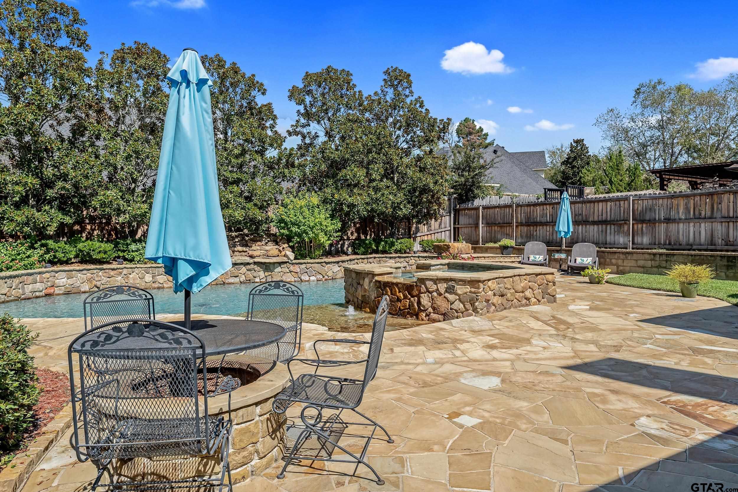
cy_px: 246
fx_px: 471
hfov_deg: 76.1
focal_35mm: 23
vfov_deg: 55.1
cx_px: 369
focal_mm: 23
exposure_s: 1/1600
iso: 800
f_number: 8
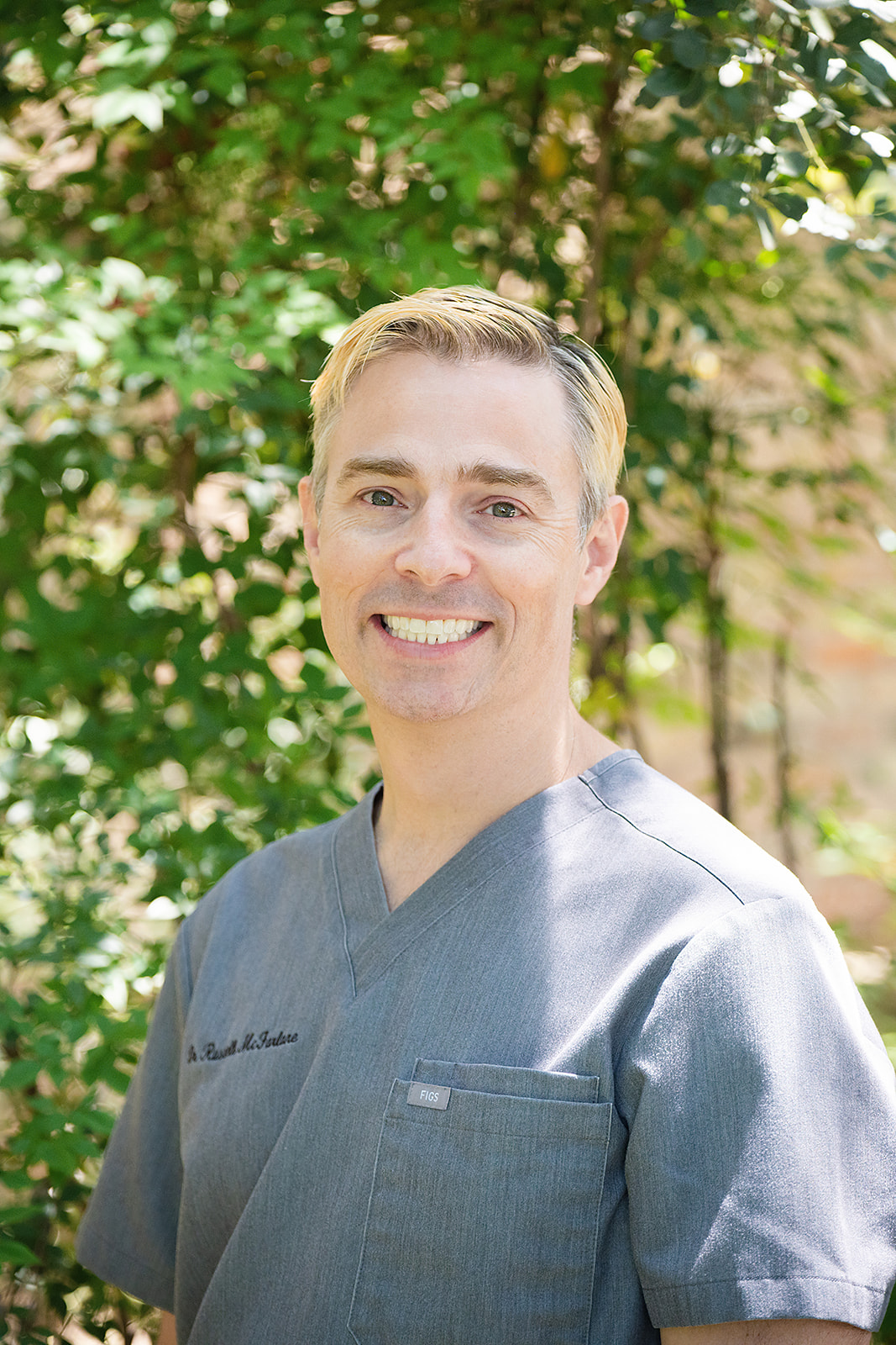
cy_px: 672
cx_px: 448
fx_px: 5710
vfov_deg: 13.4
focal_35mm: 153
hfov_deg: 9.0
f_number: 3.2
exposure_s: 1/640
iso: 1000
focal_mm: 102.2
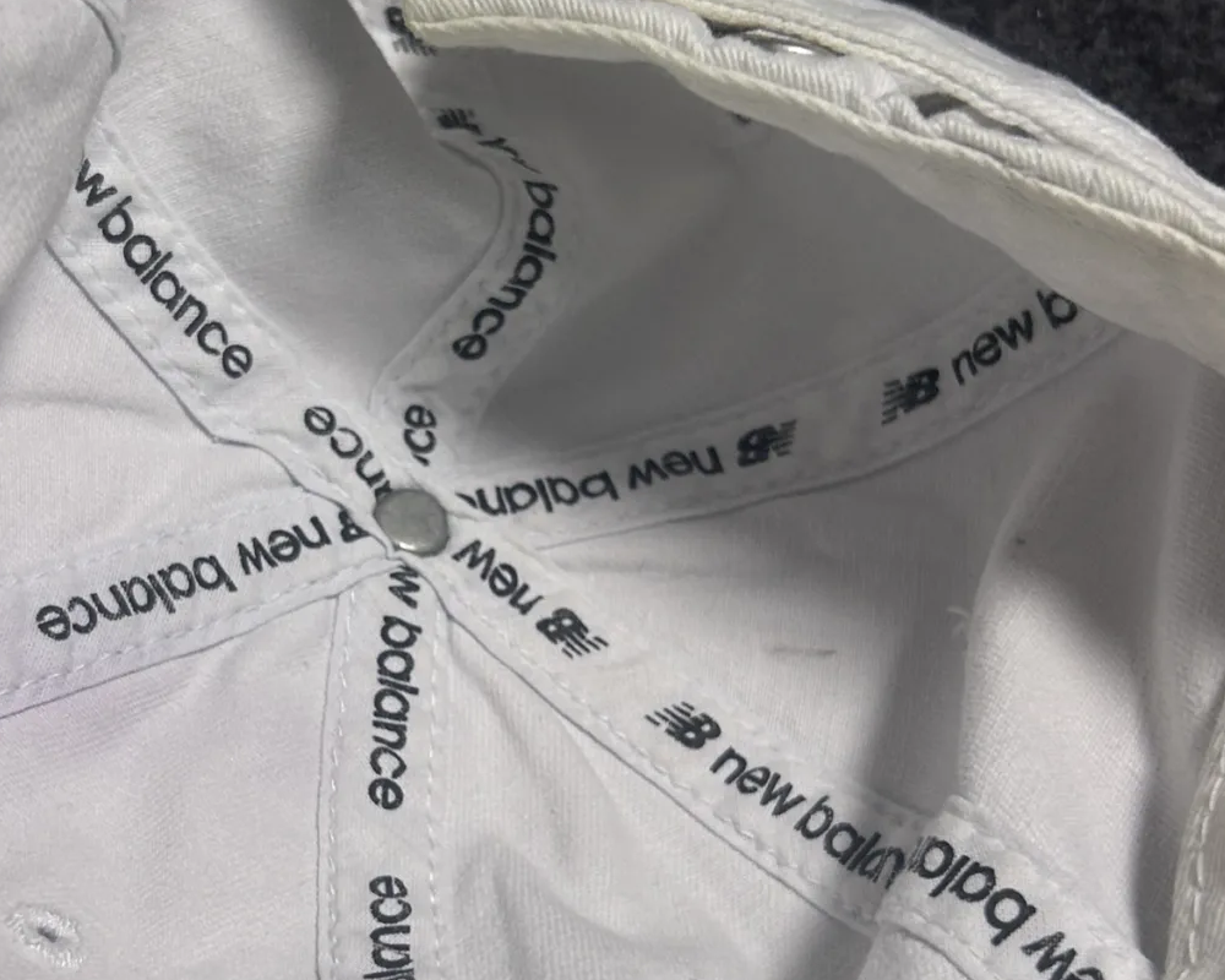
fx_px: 2357
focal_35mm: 65
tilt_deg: -82.4
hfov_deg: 29.1
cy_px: 644
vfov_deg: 23.4
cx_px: 503
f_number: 1.5
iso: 64
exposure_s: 1/100
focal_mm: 5.7
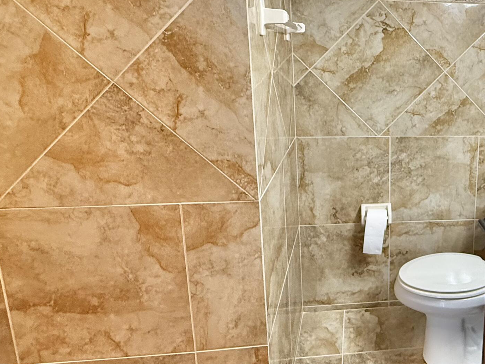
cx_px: 417
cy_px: 142
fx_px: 420
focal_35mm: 30
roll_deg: -0.9
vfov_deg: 46.5
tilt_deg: -10.7
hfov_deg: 54.0
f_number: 2.2
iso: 320
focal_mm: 2.22
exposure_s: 1/60
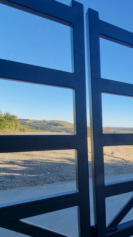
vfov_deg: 73.4
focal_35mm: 25
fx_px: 157
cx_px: 194
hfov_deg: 29.9
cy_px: 140
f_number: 2.2
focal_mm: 2.2
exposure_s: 1/622
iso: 50
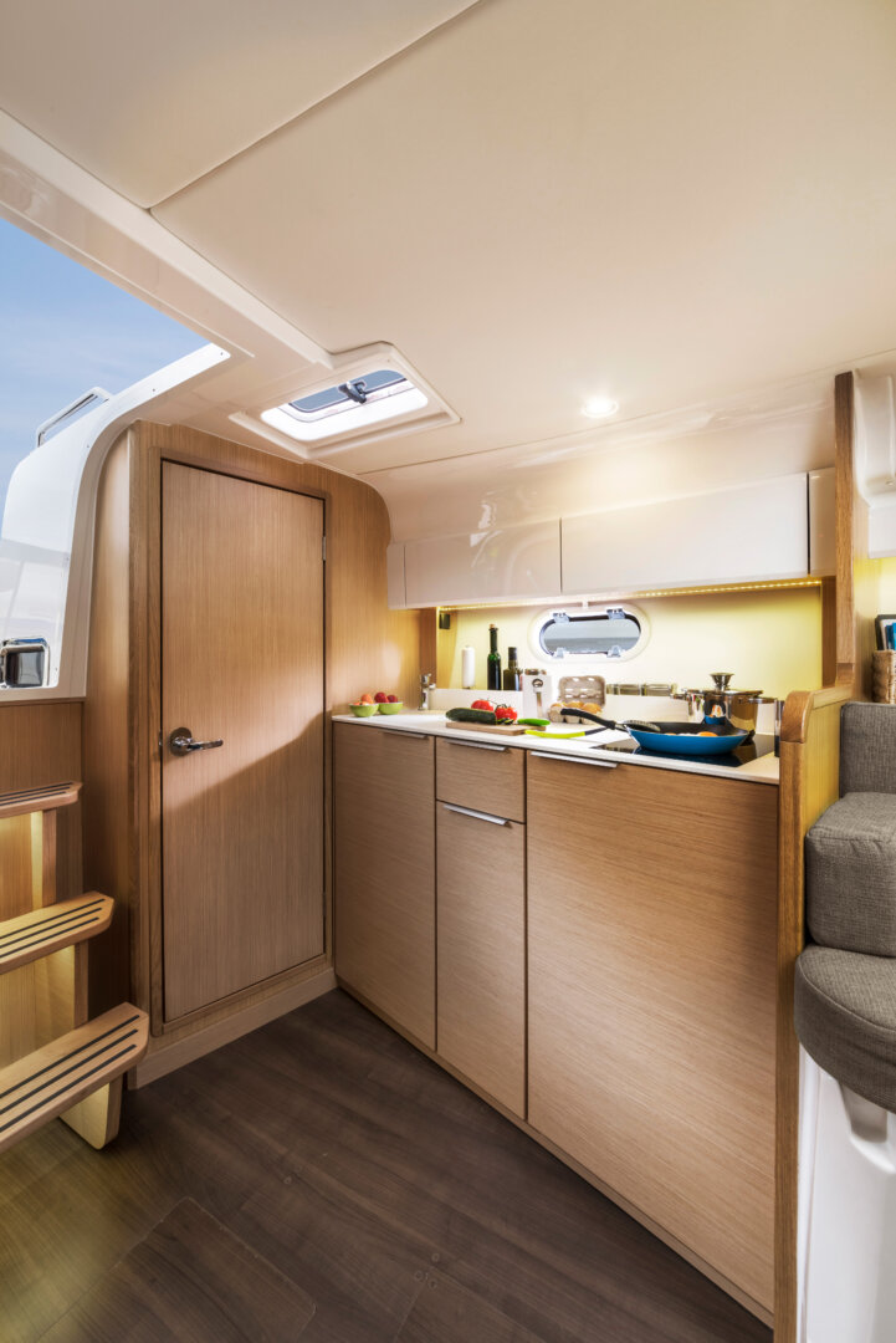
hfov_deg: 81.3
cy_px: 672
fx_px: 522
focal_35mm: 14
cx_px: 448
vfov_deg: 104.2
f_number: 16
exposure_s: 1/1.67
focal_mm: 14
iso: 100
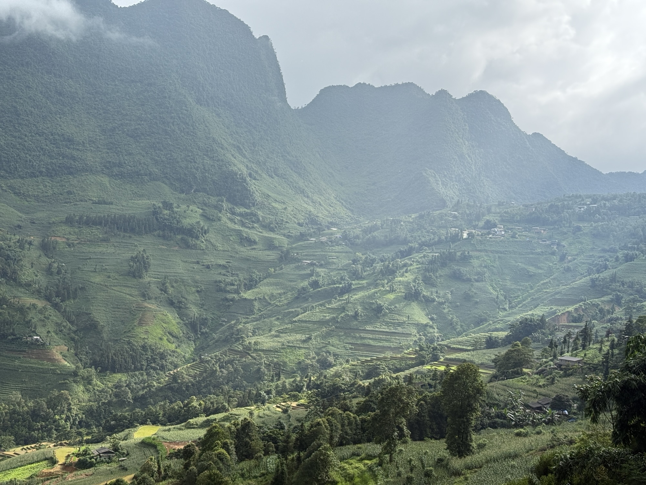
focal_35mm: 48
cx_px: 323
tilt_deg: +3.0
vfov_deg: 30.3
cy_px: 242
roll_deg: -4.3
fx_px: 896
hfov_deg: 39.7
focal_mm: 6.76
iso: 100
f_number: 1.78
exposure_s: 1/3704
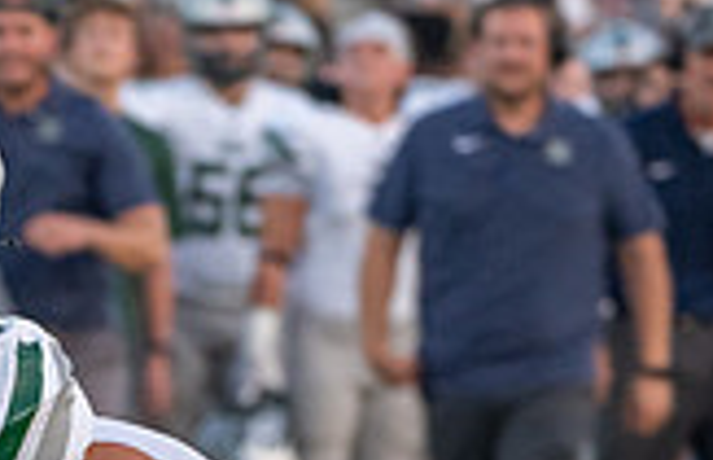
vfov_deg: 1.5
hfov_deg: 2.3
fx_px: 17837
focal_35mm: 910
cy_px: 808
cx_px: -157
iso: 2500
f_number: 5.6
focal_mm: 224
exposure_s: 1/1000
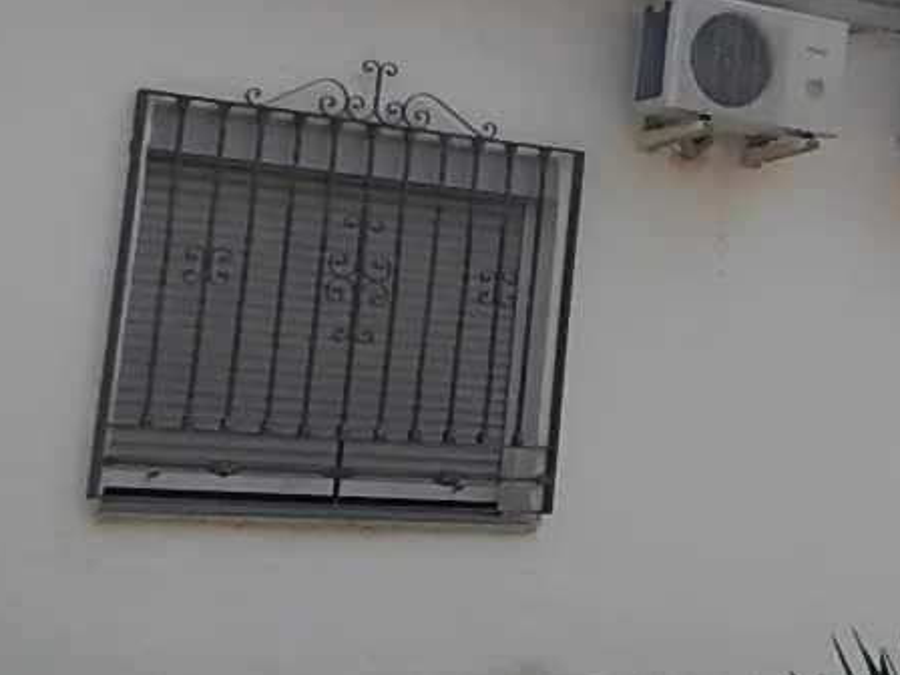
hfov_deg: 17.3
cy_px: 44
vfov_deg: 14.6
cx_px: 1436
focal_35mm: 100
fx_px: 2600
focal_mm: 5
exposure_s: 1/500
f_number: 7.8
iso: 125
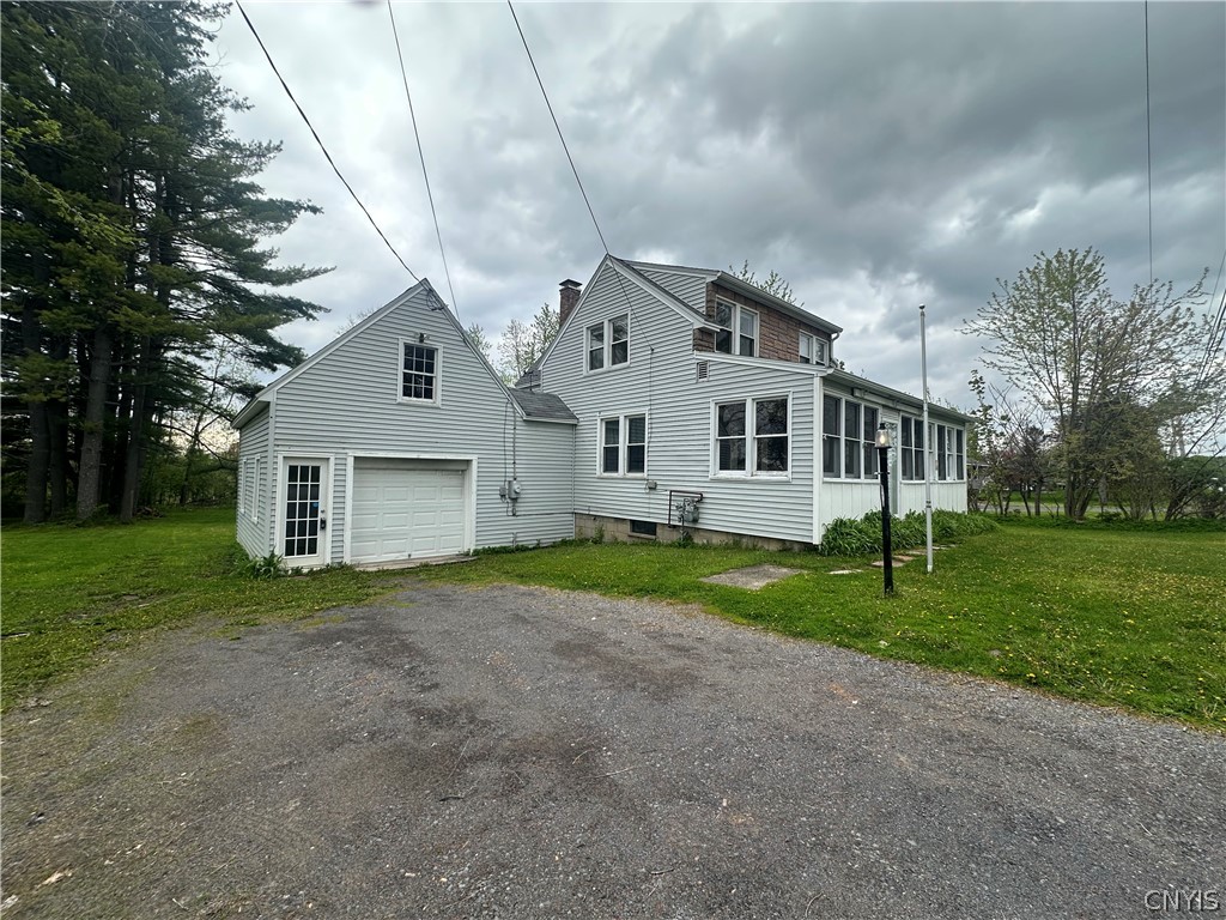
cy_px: 460
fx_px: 496
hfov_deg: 102.1
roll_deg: -0.6
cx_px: 613
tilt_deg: +2.4
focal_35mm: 14
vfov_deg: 85.7
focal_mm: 2.22
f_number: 2.2
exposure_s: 1/380
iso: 40
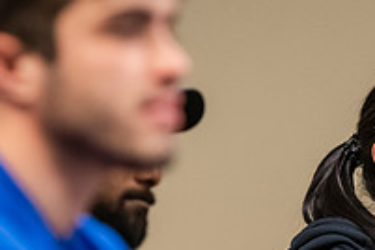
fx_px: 4948
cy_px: 262
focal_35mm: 475
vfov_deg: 2.9
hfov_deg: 4.3
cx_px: 332
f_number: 3.2
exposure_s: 1/200
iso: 2500
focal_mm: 165
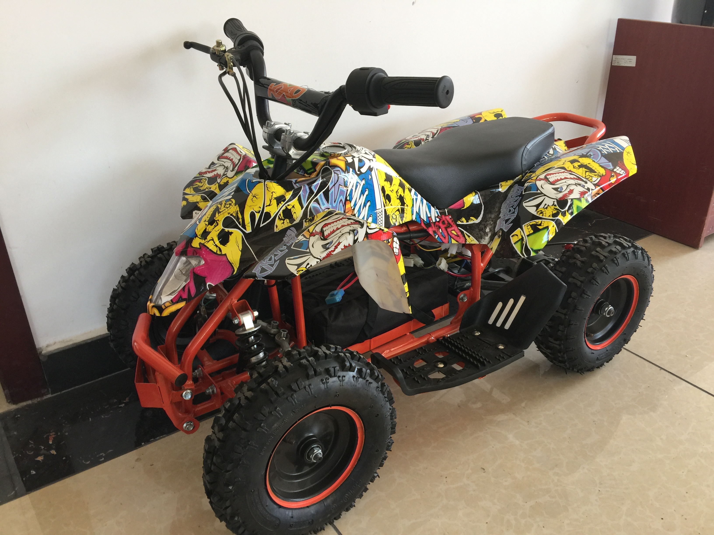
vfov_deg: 48.2
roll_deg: -0.3
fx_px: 598
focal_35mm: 29
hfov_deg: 61.7
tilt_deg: -28.1
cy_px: 268
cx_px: 357
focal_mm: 4.15
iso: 40
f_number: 2.2
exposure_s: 1/33
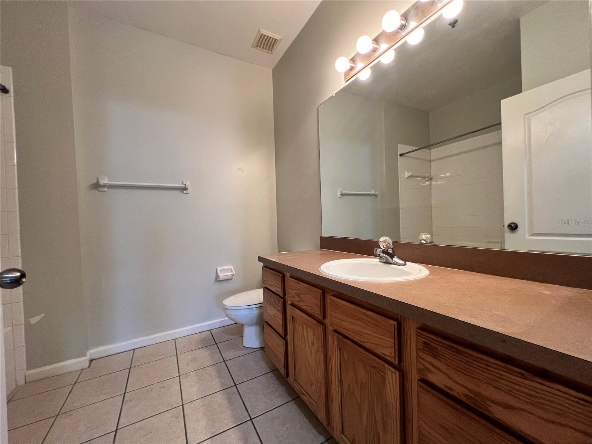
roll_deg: +1.7
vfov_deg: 89.9
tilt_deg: +0.0
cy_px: 222
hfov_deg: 106.2
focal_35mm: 13
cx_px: 296
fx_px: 222
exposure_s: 1/60
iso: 200
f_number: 1.8
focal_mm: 1.57
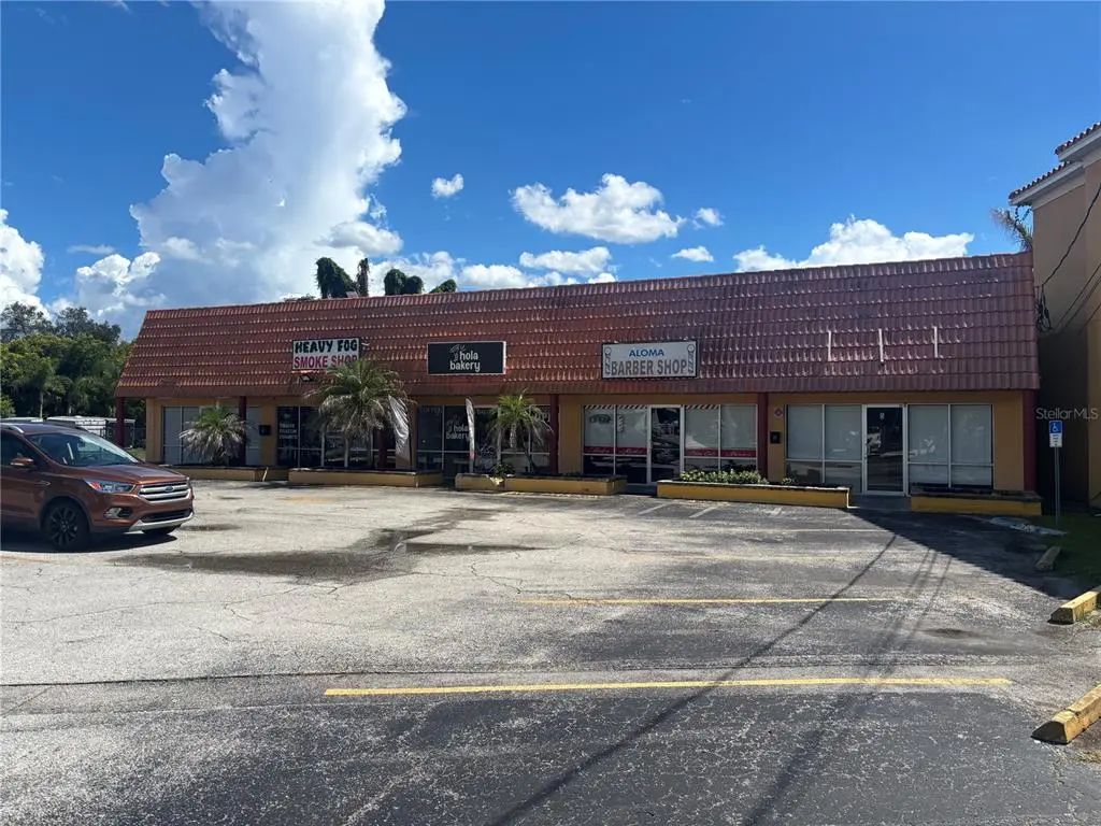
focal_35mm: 26
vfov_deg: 53.1
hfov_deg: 67.3
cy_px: 413
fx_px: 827
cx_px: 550
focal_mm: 5.96
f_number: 1.6
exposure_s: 1/4630
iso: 50
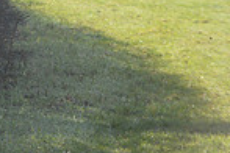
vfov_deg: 2.3
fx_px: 3788
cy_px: -142
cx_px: -217
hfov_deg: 3.5
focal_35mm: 593
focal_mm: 150
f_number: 6.3
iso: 1000
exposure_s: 1/1250
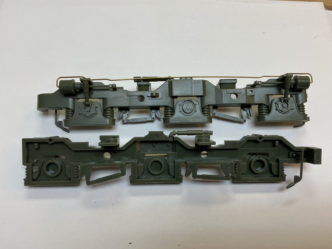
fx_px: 278
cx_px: 166
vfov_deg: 48.2
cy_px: 124
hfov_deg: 61.7
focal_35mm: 29
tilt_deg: -67.3
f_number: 1.8
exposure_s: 1/120
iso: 40
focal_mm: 3
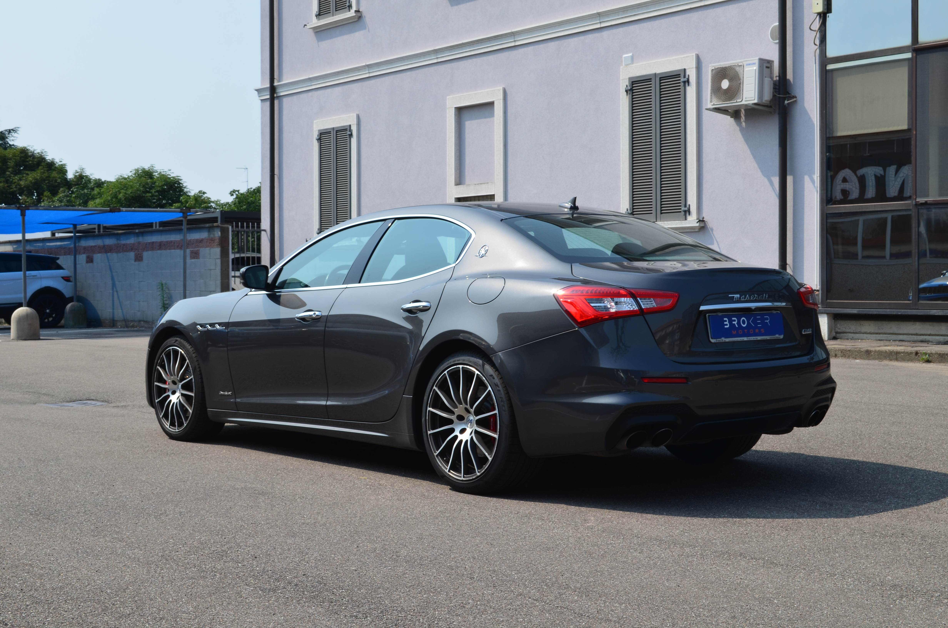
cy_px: 314
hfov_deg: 37.9
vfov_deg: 25.6
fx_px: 1380
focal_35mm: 52
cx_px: 474
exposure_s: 1/125
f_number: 11
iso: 110
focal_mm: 35
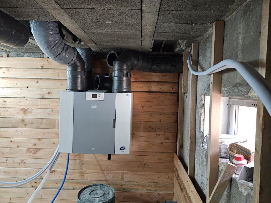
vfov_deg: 58.9
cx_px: 136
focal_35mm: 23
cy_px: 102
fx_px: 180
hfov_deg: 73.9
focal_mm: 5.4
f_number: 1.8
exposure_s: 1/100
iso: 800
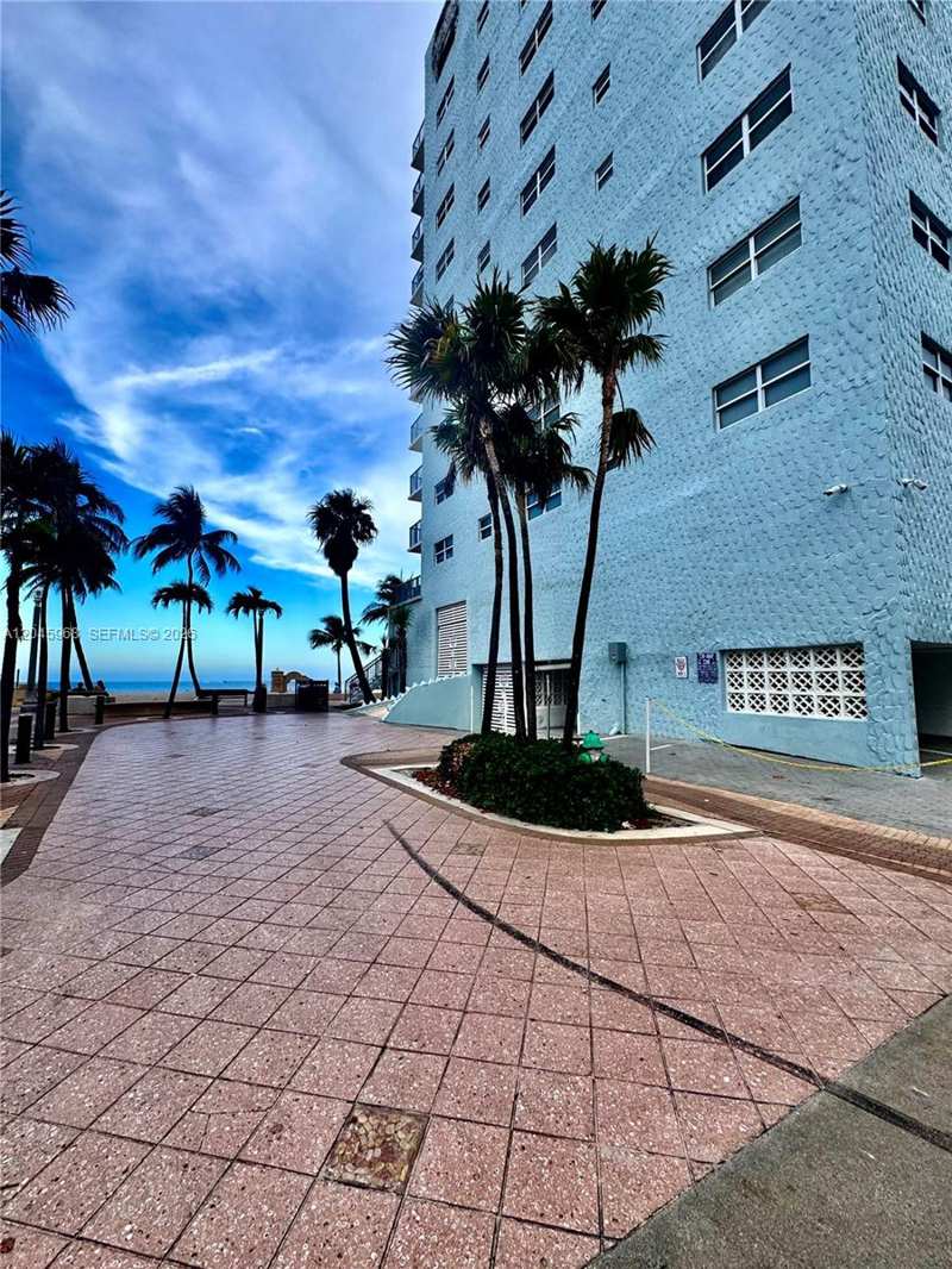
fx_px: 513
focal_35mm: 14
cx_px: 476
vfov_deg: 102.1
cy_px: 634
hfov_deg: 85.7
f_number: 2.2
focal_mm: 2.22
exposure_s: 1/390
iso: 40
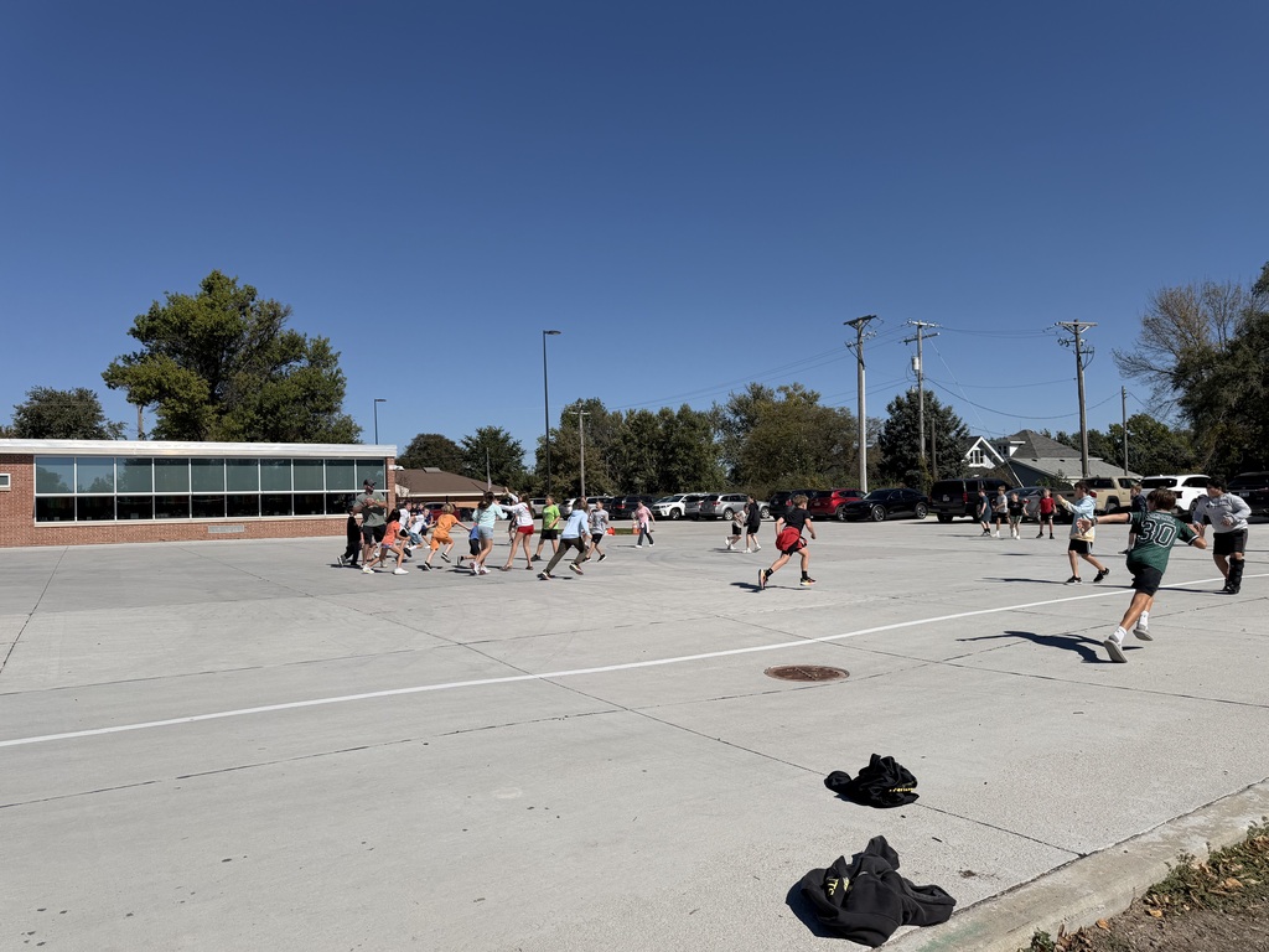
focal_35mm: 24
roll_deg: +2.4
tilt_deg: +1.2
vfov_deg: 56.8
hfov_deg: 71.6
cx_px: 634
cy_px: 476
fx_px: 880
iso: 80
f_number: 1.78
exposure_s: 1/10309
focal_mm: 6.76
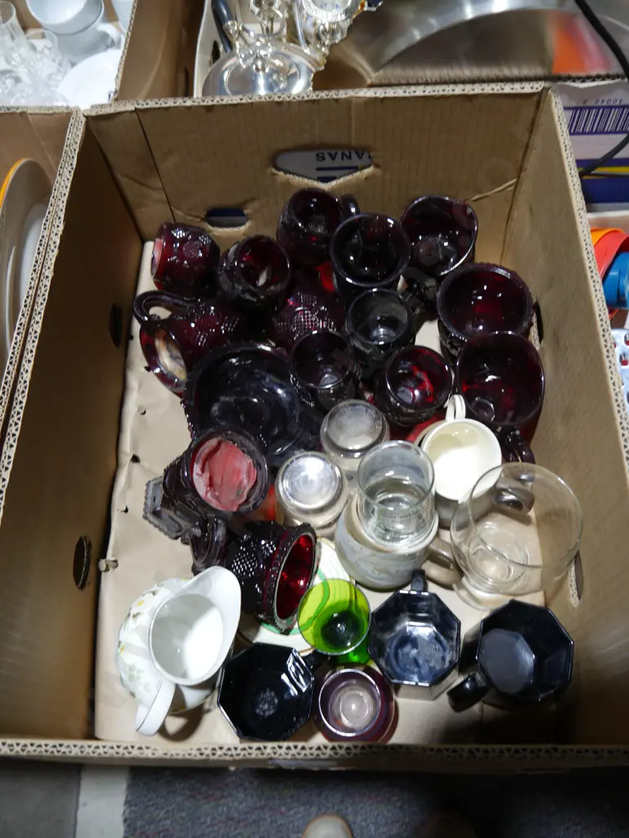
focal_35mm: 28
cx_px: 314
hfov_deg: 49.8
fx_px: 678
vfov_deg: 63.4
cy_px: 419
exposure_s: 1/60
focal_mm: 14
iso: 250
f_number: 3.5
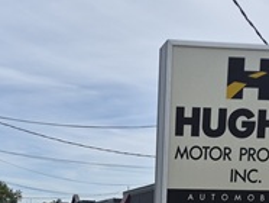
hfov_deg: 24.6
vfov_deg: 16.5
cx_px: 90
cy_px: 334
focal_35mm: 79
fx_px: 615
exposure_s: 1/7696
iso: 80
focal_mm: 5.4
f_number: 1.8
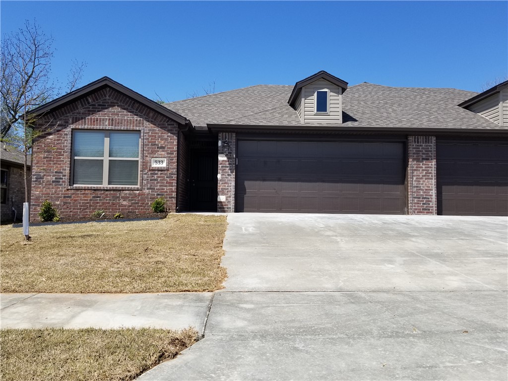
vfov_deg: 53.1
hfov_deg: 67.3
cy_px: 190
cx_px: 254
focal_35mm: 26
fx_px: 382
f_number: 1.7
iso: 50
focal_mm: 4.25
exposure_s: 1/2725
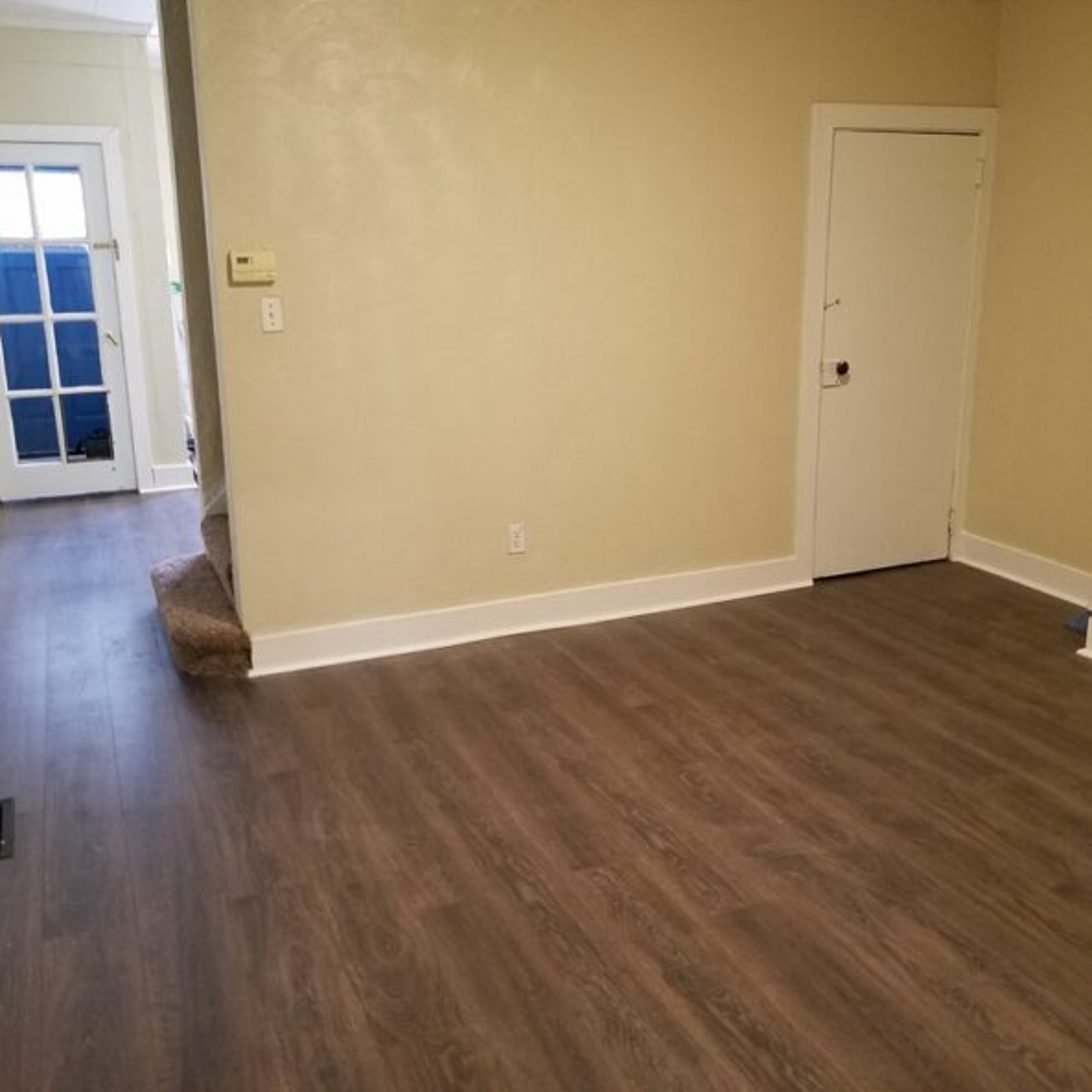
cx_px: 587
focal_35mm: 31
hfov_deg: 52.5
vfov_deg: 52.5
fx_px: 1106
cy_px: 541
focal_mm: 4.2
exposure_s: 1/17
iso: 200
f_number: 1.7
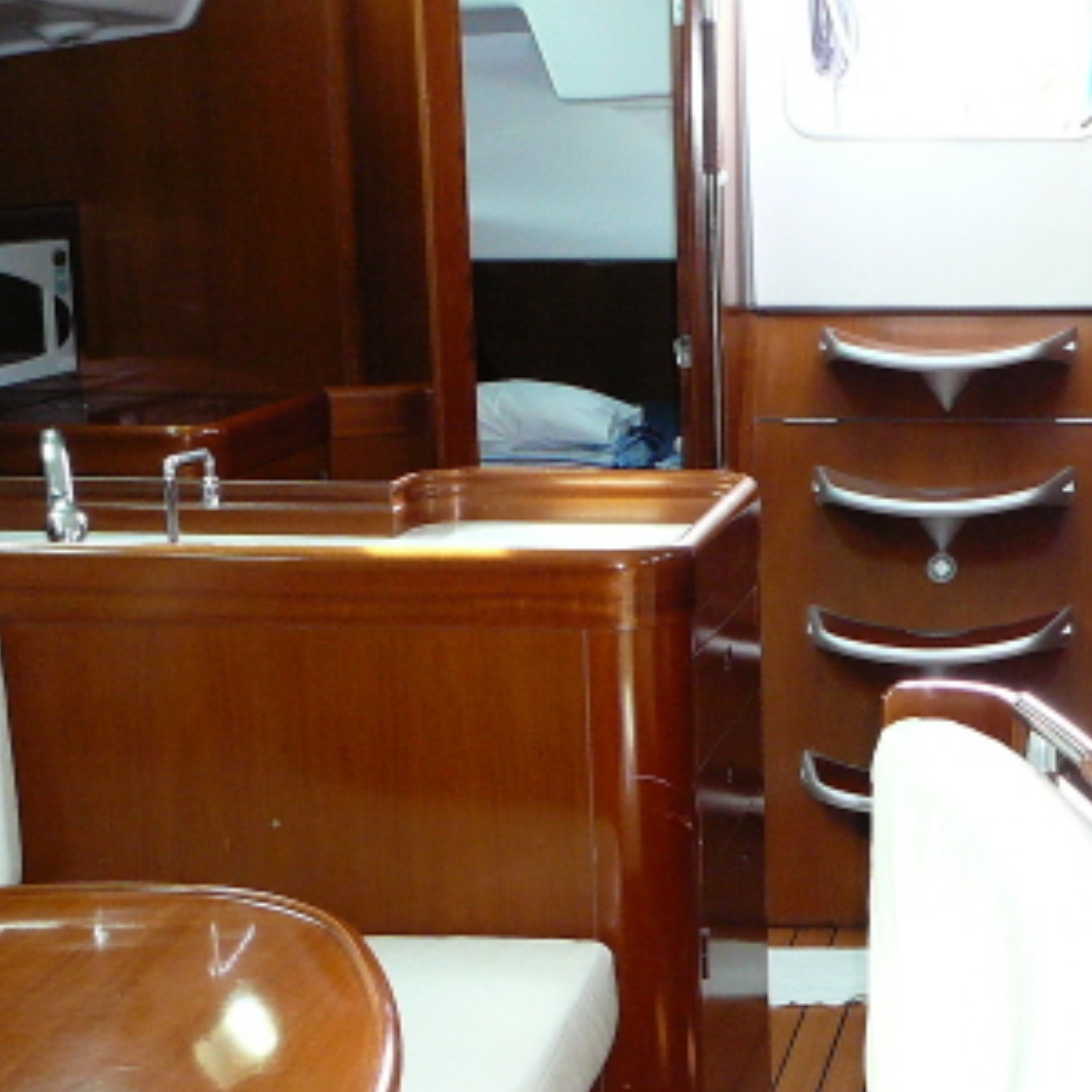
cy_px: 615
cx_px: 1136
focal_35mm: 66
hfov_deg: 24.7
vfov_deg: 26.1
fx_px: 2356
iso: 200
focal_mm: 5.2
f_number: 2.8
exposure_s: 1/30
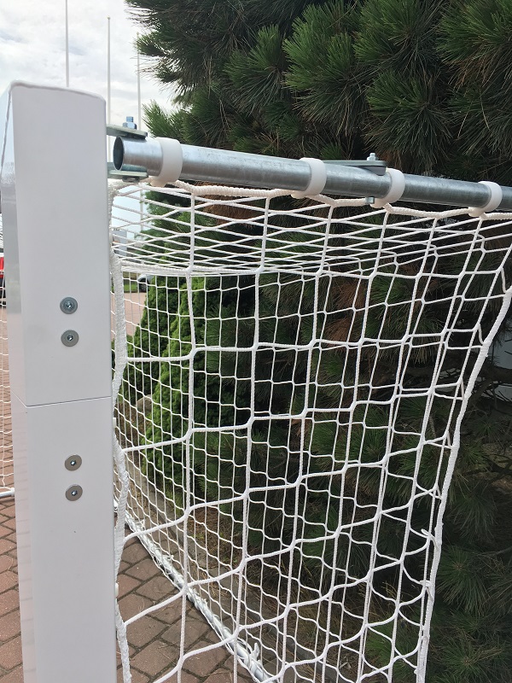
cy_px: 342
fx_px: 572
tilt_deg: -10.6
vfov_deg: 61.7
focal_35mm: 29
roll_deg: -2.4
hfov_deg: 48.2
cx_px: 256
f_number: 2.2
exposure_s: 1/999
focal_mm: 4.15
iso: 25
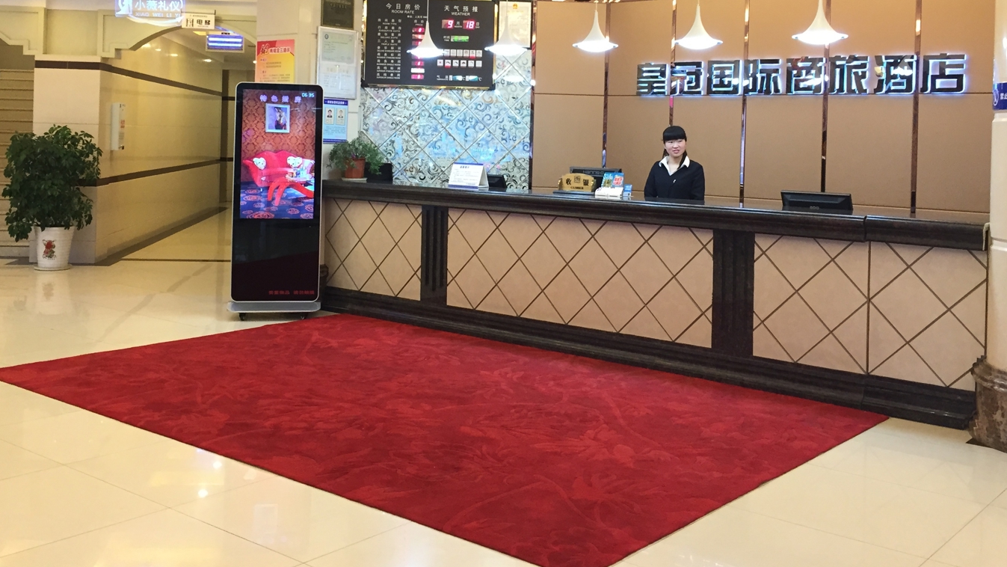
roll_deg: -2.3
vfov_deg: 29.9
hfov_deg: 51.6
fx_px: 1041
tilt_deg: +0.3
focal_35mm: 39
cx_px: 475
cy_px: 136
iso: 125
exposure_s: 1/30
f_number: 2.2
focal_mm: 4.15
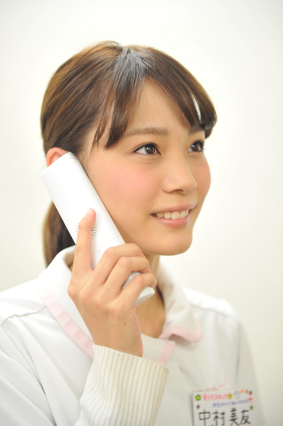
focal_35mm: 70
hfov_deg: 19.4
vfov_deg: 28.9
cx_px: 142
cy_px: 213
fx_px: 826
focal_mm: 70
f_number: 2.8
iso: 800
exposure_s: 1/125
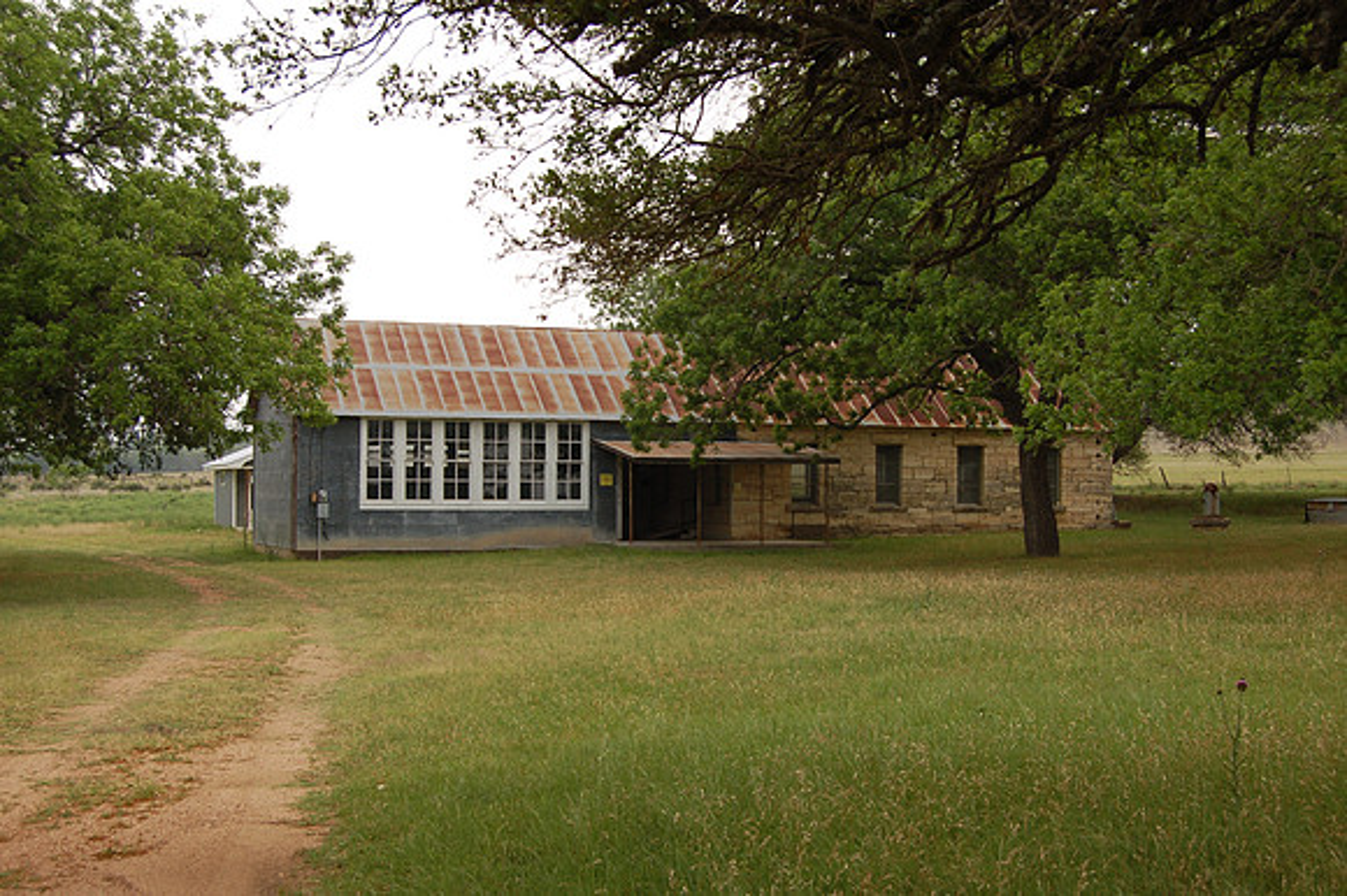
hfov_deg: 41.1
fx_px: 1795
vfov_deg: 28.0
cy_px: 448
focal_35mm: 48
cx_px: 674
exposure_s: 1/320
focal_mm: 32
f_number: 6.3
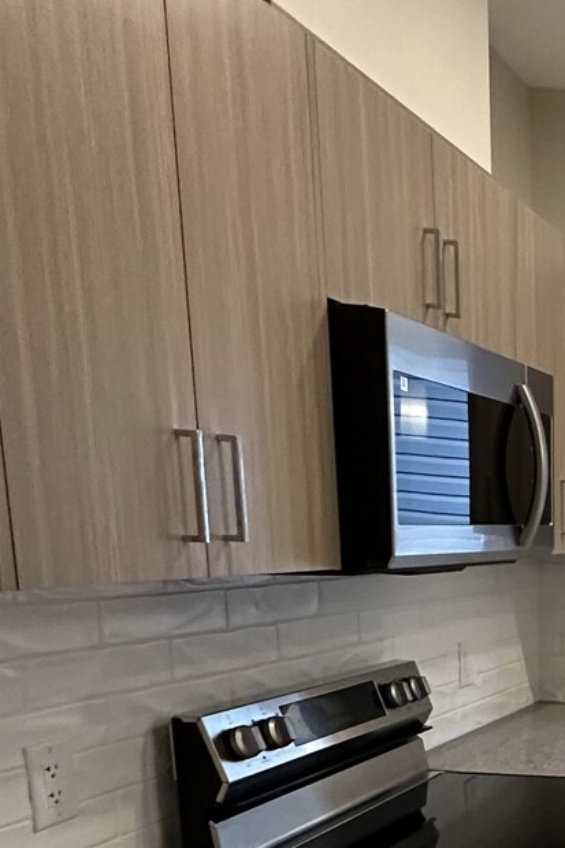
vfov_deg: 39.1
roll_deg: -4.1
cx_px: 941
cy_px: 754
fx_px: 1107
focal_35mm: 47
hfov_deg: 21.6
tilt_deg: -12.2
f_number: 2.2
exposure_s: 1/120
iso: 320
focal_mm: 2.22
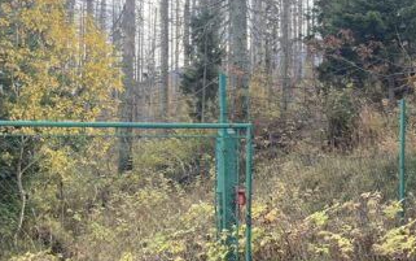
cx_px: 425
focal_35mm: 71
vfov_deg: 18.4
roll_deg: -2.1
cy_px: 138
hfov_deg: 27.2
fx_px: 805
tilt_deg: +2.7
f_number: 1.8
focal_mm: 3.99
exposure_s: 1/261
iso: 20
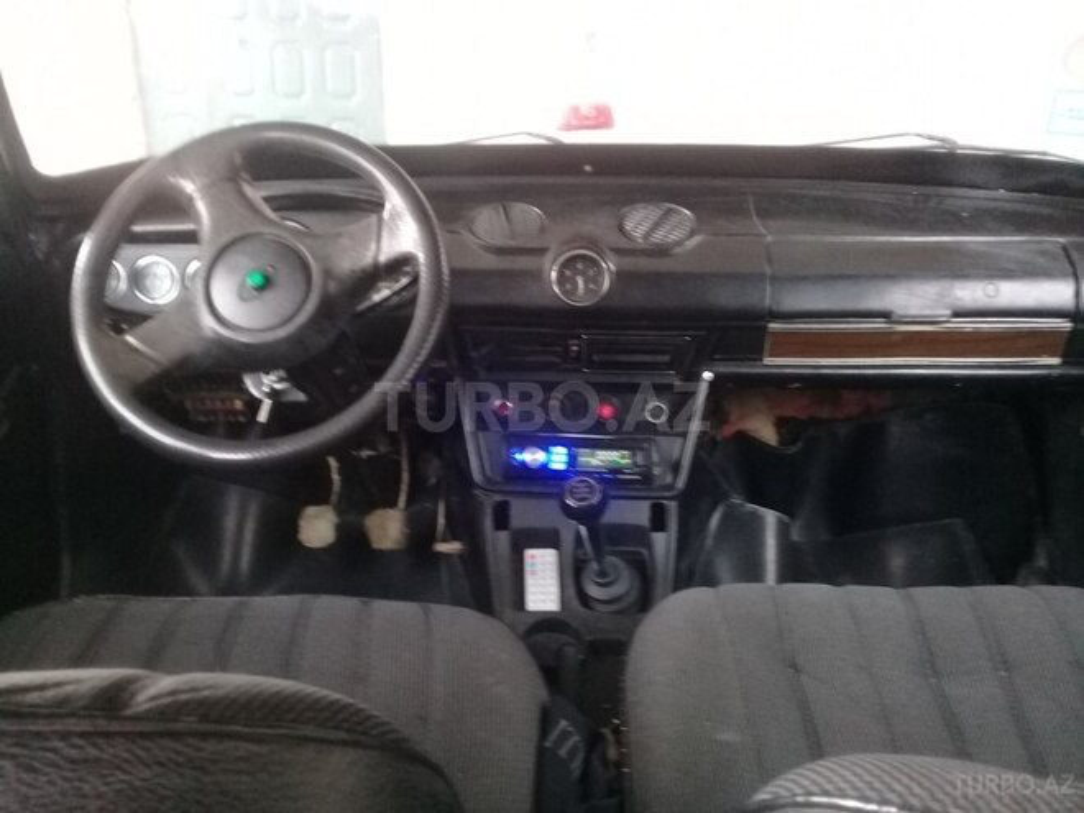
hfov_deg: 58.4
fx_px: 971
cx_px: 542
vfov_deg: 45.4
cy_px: 406
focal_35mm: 31
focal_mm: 3.3
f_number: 2.2
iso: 200
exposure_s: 1/17
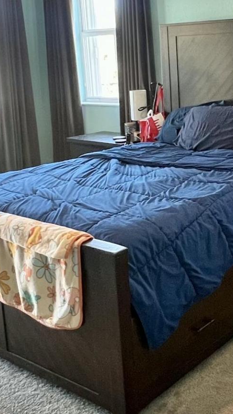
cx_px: 209
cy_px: 156
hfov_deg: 24.7
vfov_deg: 43.4
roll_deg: +2.6
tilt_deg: -9.9
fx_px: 516
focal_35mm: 47
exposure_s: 1/60
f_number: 1.8
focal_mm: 1.57
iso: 320
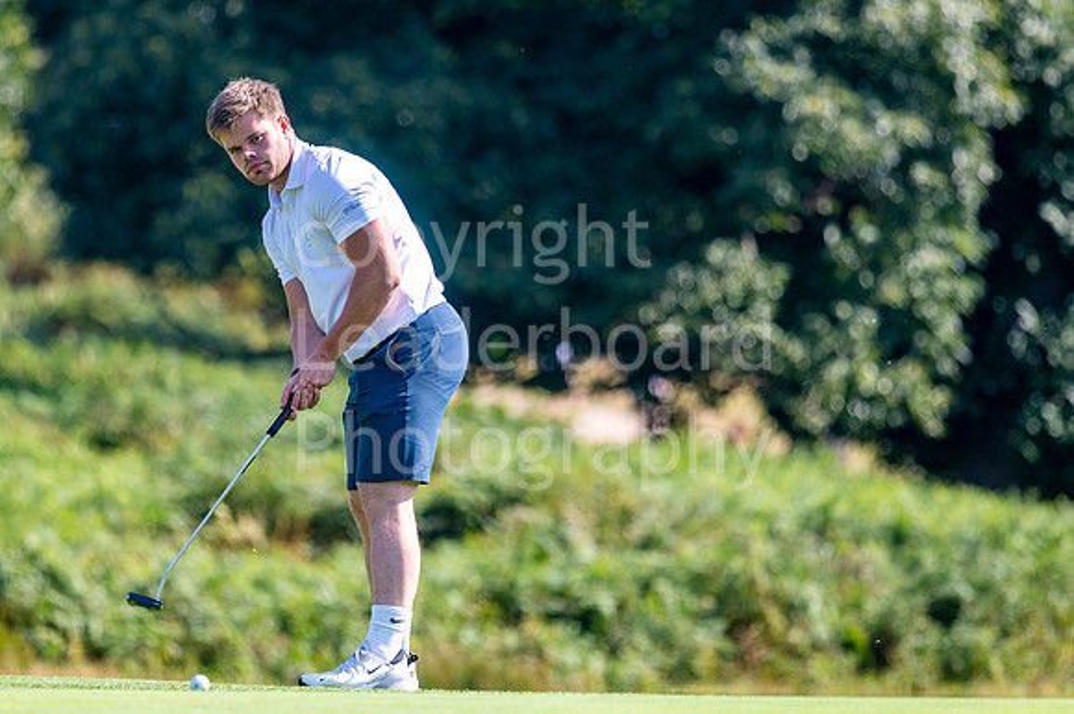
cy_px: 292
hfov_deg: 3.9
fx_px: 15873
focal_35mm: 532
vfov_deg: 2.6
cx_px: 439
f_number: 4
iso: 200
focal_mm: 300
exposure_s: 1/1000
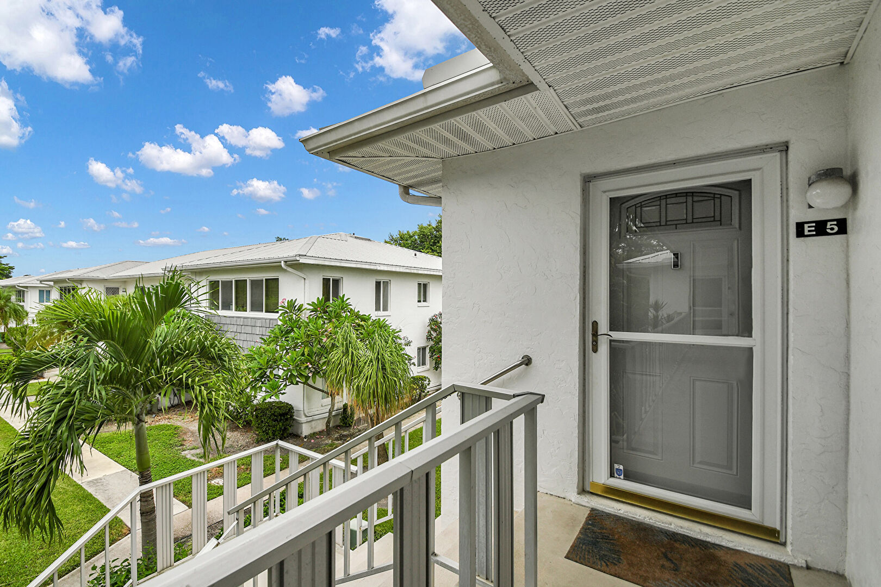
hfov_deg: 100.4
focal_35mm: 15
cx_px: 440
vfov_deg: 77.3
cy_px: 294
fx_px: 367
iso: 200
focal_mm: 10
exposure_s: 1/500
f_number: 5.6
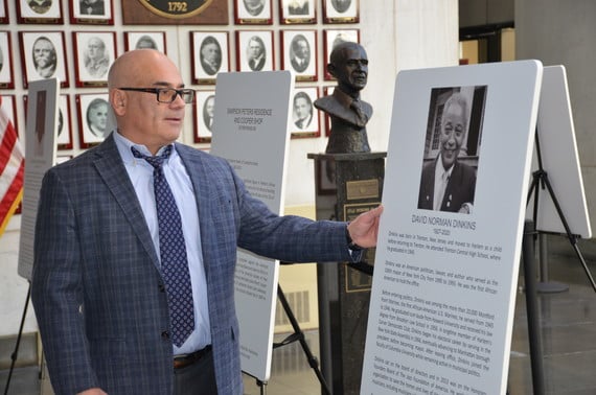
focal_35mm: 84
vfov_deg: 16.2
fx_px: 1388
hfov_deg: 24.2
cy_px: 198
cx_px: 298
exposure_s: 1/60
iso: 800
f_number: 4.8
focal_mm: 56
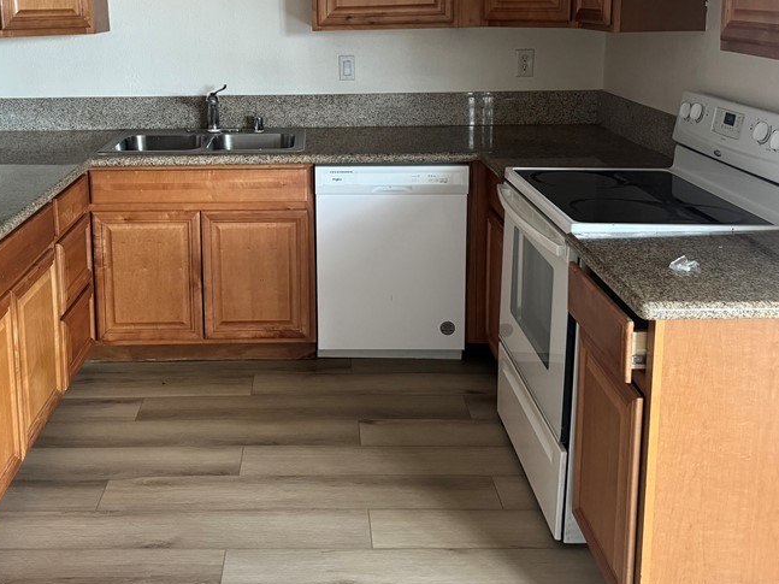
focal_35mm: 38
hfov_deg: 48.6
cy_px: 144
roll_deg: +0.2
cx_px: 296
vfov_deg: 36.8
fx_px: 855
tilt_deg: -8.8
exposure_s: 1/60
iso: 400
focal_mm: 6.76
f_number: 1.78
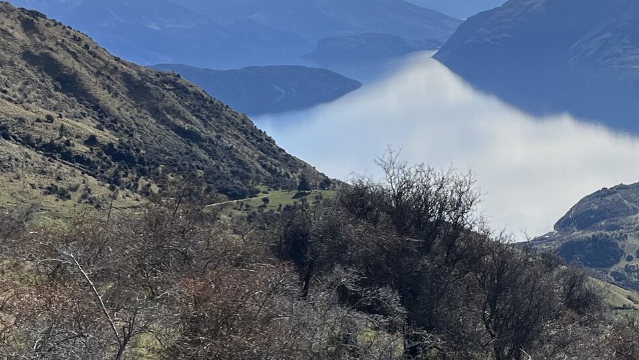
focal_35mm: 77
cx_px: 592
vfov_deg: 15.7
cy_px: 226
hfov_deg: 26.5
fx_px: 1305
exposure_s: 1/6494
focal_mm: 5.1
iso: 50
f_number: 1.6
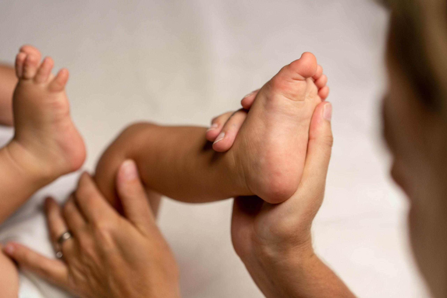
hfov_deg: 36.2
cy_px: 149
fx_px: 683
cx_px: 224
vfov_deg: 24.6
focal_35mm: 55
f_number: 2.8
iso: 1000
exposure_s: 1/320
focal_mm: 55
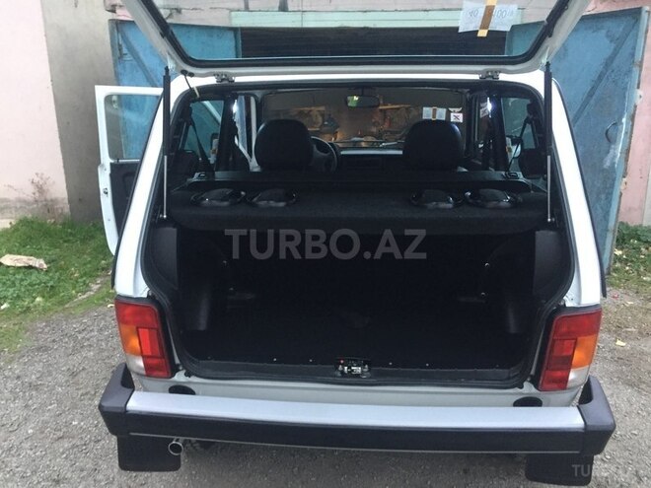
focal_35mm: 29
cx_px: 326
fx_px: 545
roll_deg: +0.6
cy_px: 244
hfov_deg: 61.7
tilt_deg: -15.7
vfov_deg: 48.2
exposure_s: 1/33
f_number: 2.2
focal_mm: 4.15
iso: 200
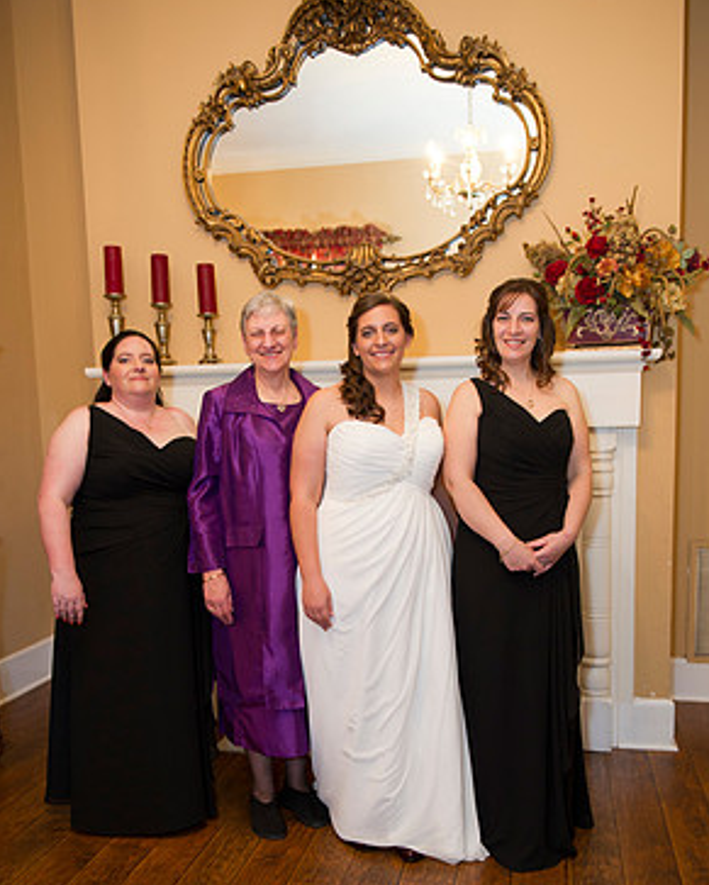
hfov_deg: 41.2
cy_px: 536
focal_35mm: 36
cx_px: 357
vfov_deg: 49.9
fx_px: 943
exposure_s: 1/50
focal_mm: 31
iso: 800
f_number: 3.2
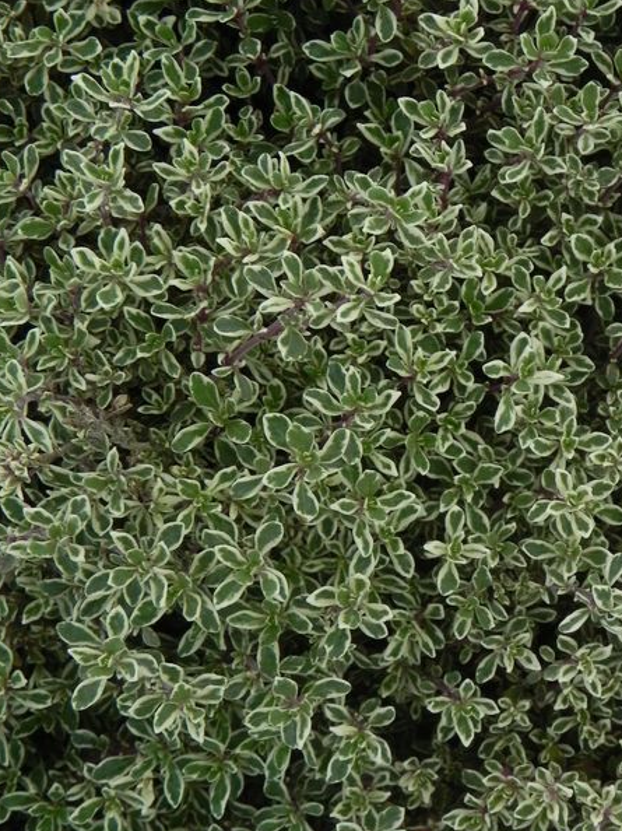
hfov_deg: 23.6
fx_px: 1486
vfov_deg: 31.2
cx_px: 403
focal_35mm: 62
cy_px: 375
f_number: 5
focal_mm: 8.2
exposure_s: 1/160
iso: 200
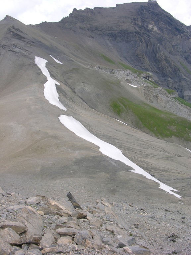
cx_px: 96
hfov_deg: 40.7
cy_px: 128
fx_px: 257
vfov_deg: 52.6
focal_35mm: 35
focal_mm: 8.9
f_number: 5.6
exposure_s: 1/161
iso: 50
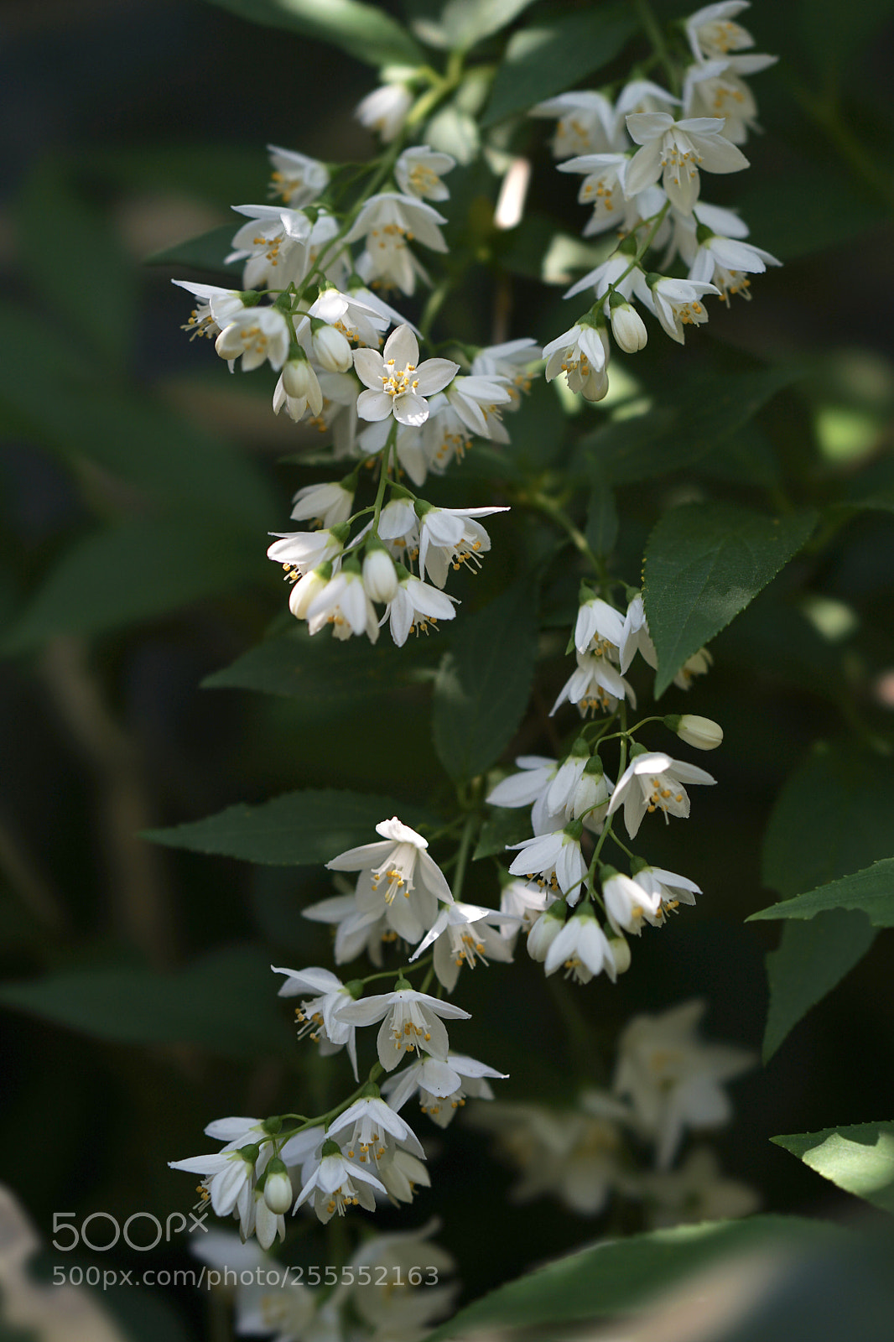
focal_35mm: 100
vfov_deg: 20.4
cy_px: 671
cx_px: 447
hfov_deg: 13.7
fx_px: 3726
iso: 100
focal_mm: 100
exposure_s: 1/125
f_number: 5.6
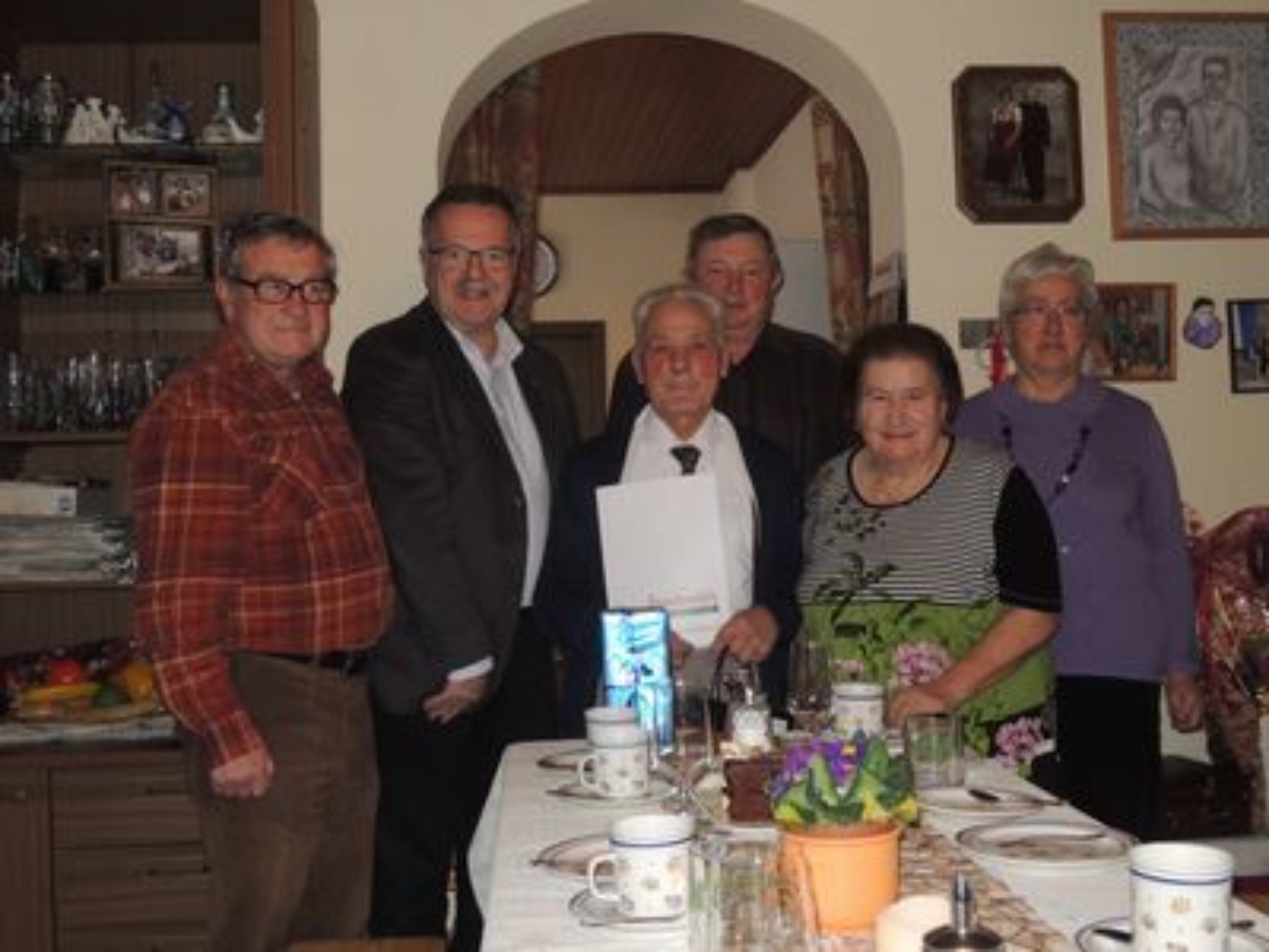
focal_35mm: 40
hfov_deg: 46.8
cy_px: 476
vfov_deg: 36.0
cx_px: 634
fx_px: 1466
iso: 250
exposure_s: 1/30
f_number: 3.3
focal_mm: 7.2
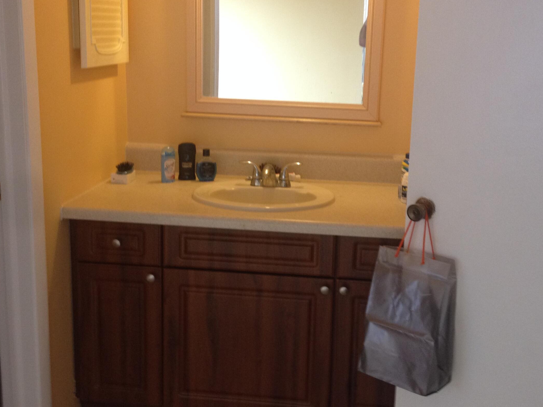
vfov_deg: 29.1
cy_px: 181
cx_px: 294
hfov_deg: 38.2
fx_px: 784
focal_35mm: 50
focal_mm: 4.28
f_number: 2.4
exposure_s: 1/20
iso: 125
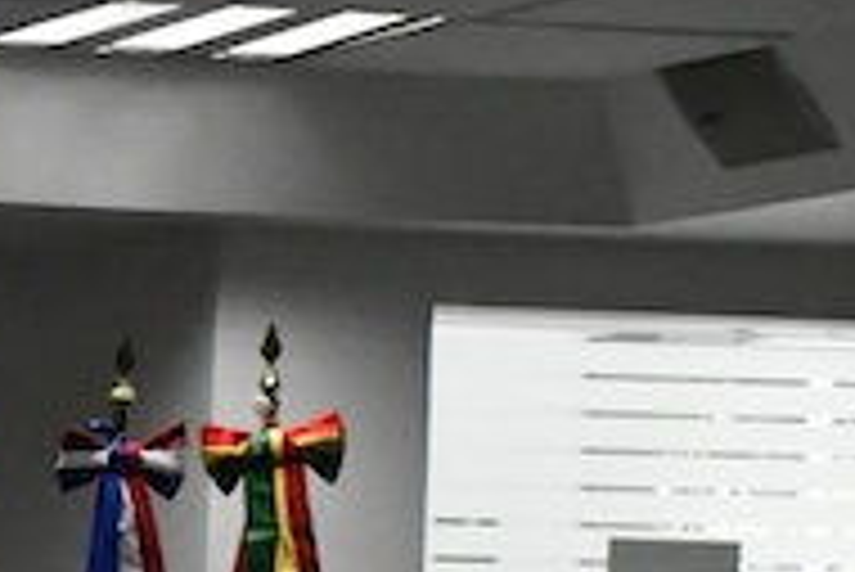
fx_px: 5205
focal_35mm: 219
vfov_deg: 6.2
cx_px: -860
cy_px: 808
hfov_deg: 8.9
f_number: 9
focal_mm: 35
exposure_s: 1/320
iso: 10000
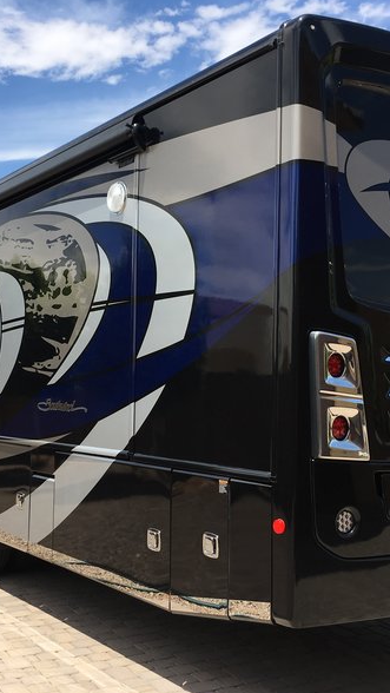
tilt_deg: +6.0
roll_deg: -0.3
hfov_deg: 27.7
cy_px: 348
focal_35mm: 43
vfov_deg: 47.3
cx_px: 183
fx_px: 790
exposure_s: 1/1221
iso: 25
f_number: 2.2
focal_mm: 4.15
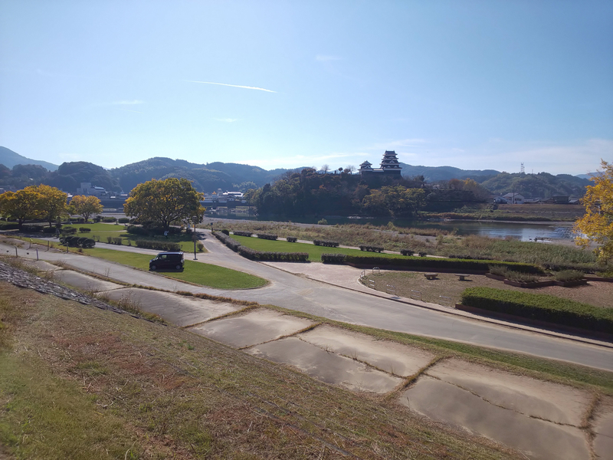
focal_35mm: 20
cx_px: 306
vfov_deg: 66.0
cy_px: 230
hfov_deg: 81.7
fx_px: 354
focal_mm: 3.45
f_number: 1.94
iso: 28
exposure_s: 1/1708
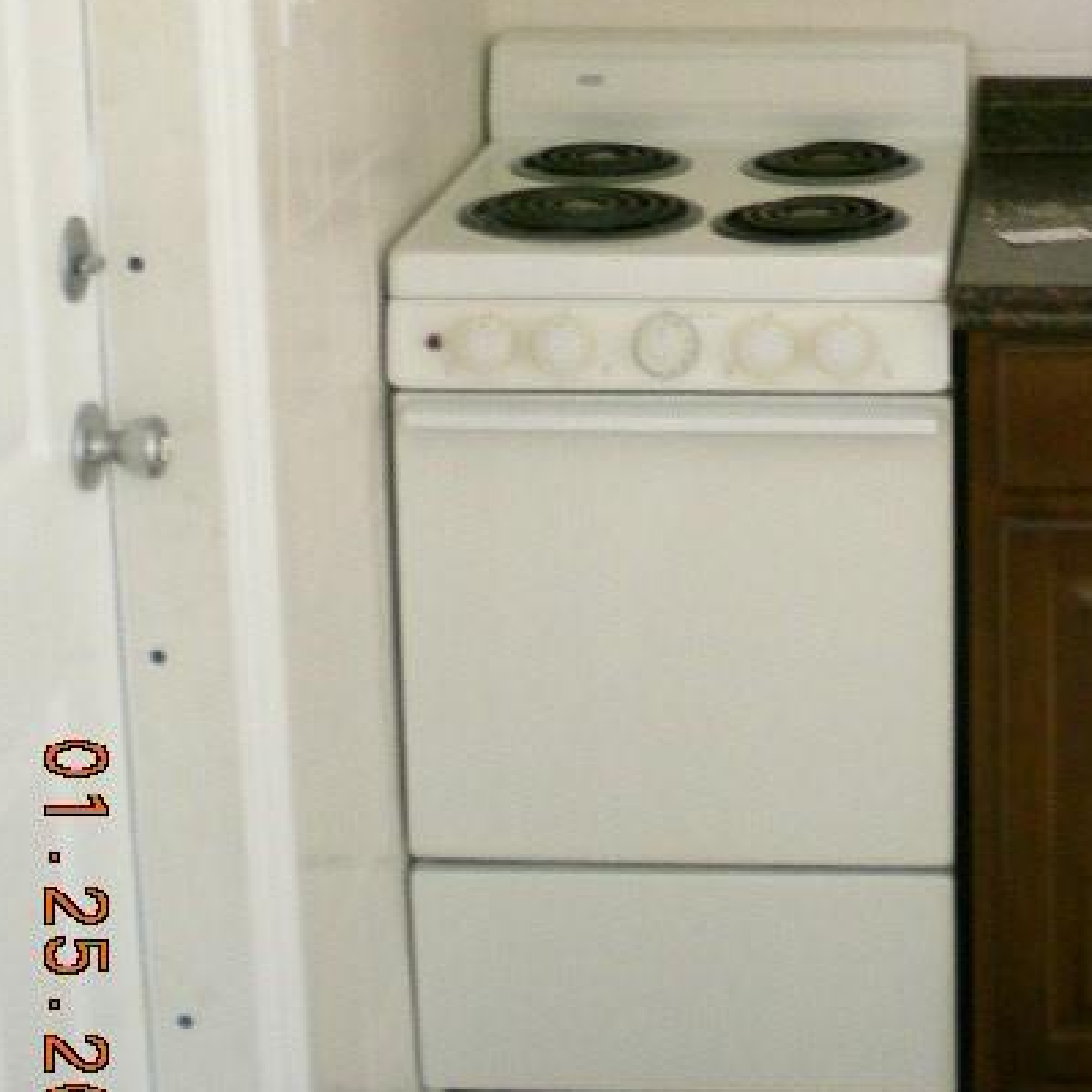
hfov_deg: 19.9
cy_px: -63
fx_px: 3069
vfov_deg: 19.4
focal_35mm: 86
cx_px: 904
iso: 200
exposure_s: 1/33
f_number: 3.1
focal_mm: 6.3
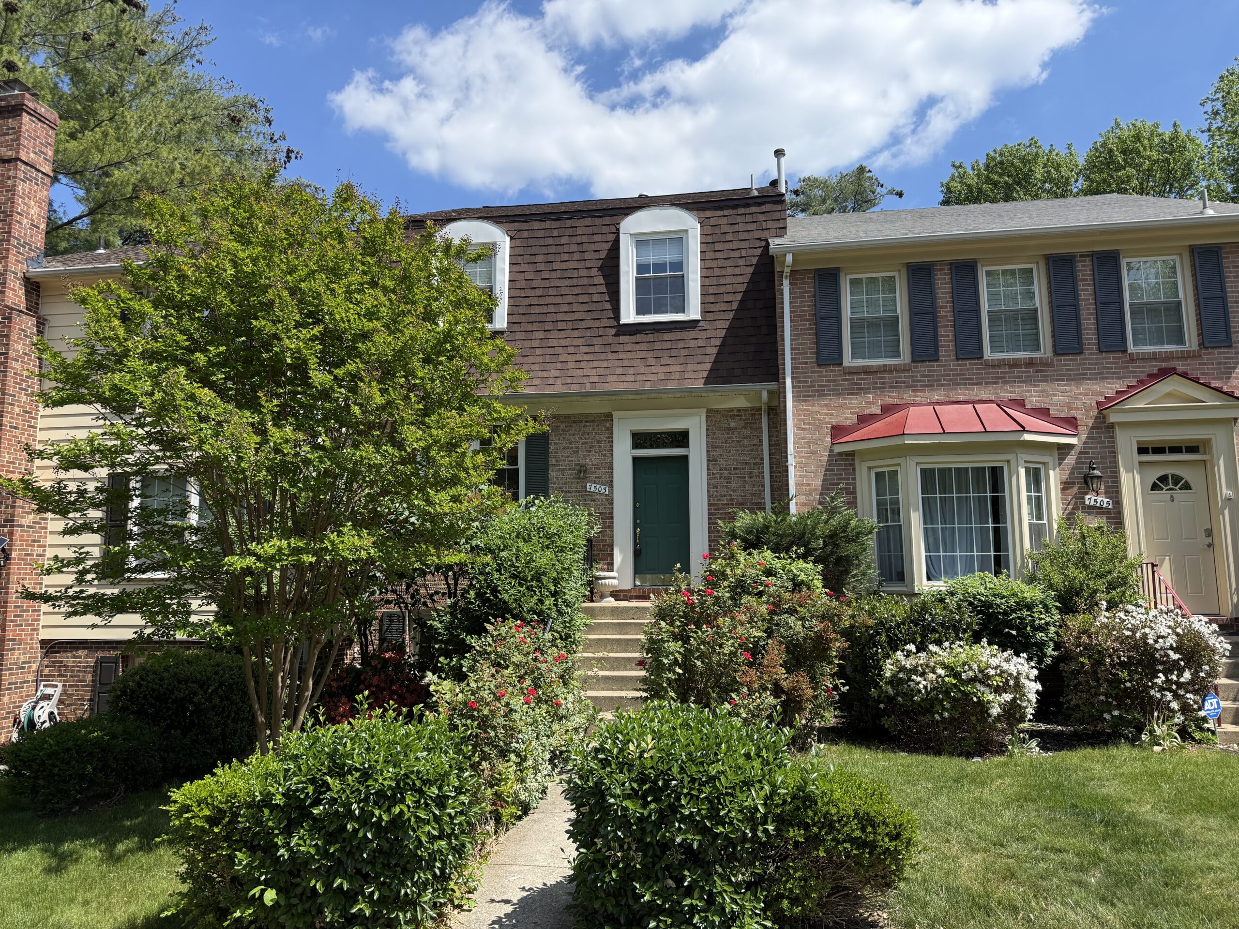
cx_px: 620
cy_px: 464
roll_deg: +0.0
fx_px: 859
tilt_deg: +7.9
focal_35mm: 24
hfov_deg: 71.6
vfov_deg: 56.8
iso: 100
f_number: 1.78
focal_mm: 6.76
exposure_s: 1/3425
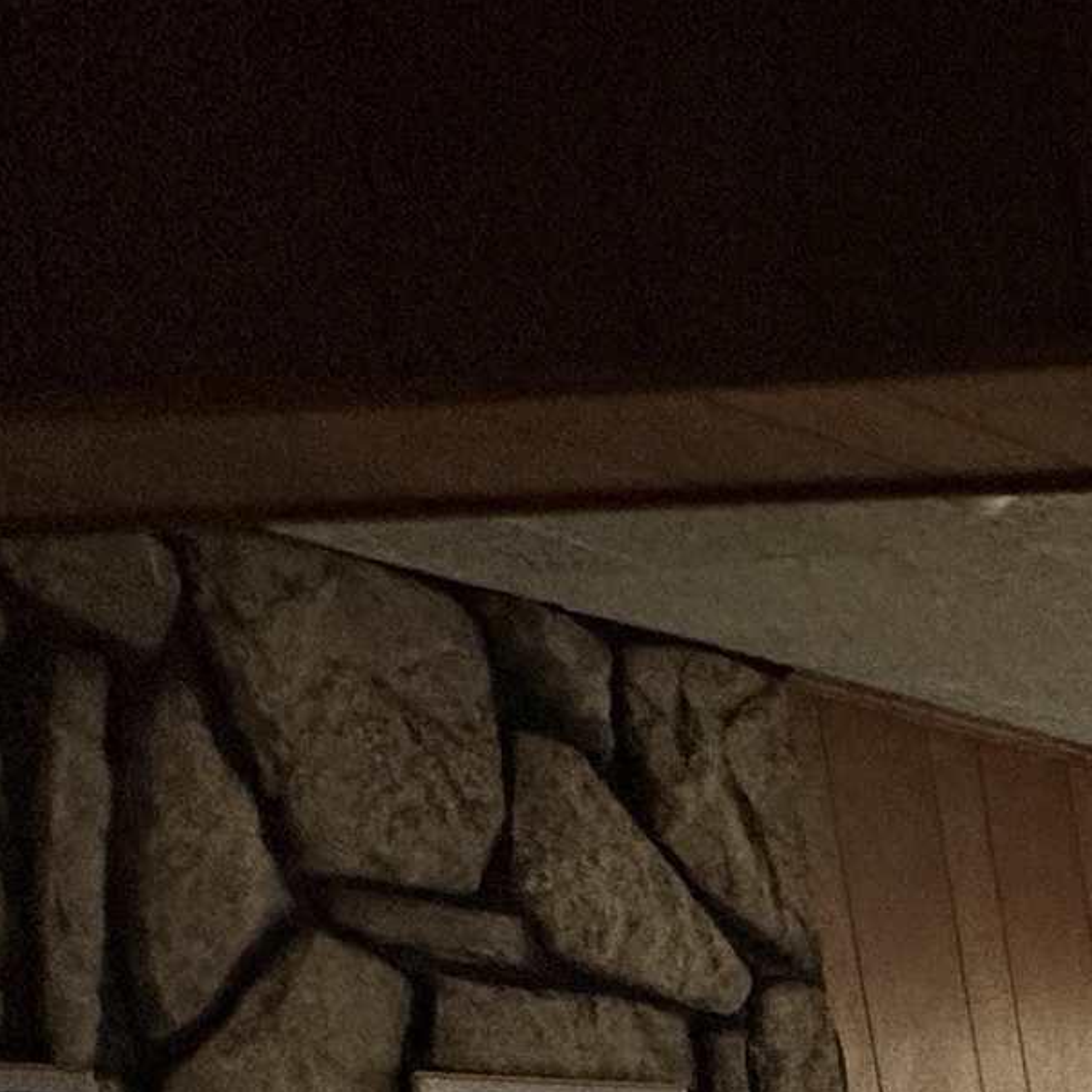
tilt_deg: -13.8
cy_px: 1681
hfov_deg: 16.1
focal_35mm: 63
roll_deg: +0.3
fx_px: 2248
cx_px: 2486
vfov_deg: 22.1
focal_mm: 2.22
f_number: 2.2
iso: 320
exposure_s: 1/92
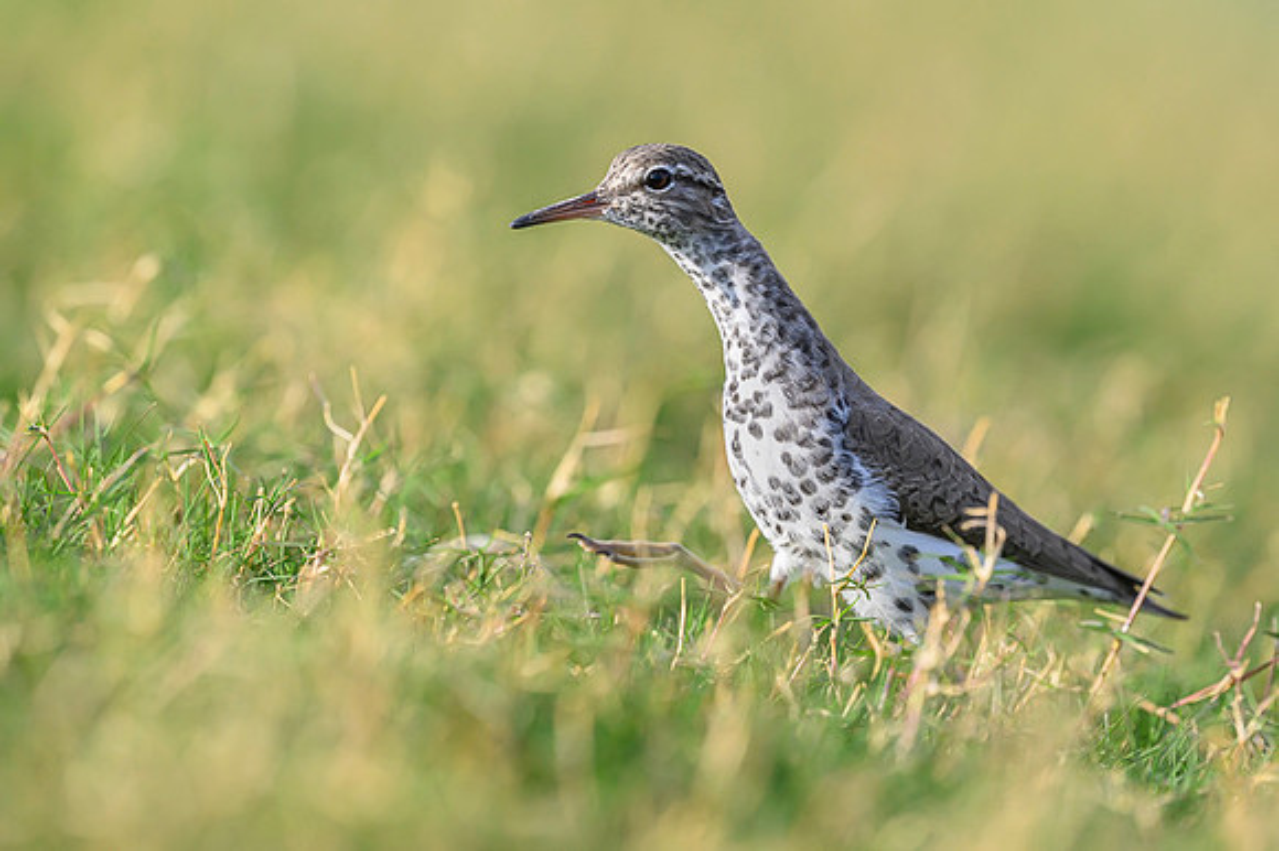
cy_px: 337
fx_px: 17149
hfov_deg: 4.3
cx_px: 772
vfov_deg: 2.8
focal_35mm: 483
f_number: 4
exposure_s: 1/3200
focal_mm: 400
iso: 500
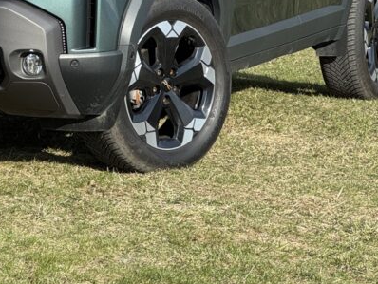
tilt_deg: -6.2
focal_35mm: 198
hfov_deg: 9.9
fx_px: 2163
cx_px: 33
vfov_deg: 7.4
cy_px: -57
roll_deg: -2.4
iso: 25
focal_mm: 9
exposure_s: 1/386
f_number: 2.8
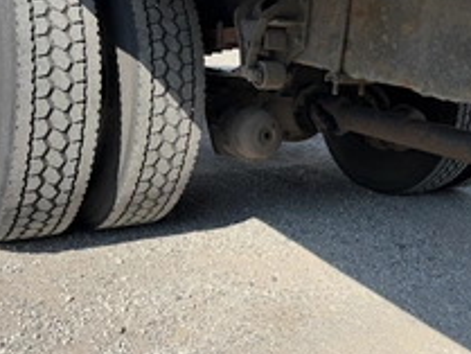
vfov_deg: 31.2
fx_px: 626
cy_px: 110
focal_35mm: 46
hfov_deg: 40.8
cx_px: 304
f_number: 1.78
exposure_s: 1/3021
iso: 100
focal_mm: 6.76
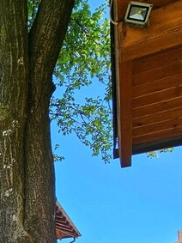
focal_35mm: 47
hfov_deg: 24.8
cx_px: -80
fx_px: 330
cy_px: 276
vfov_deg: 34.2
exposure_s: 1/455
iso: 50
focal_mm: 2.2
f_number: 2.2
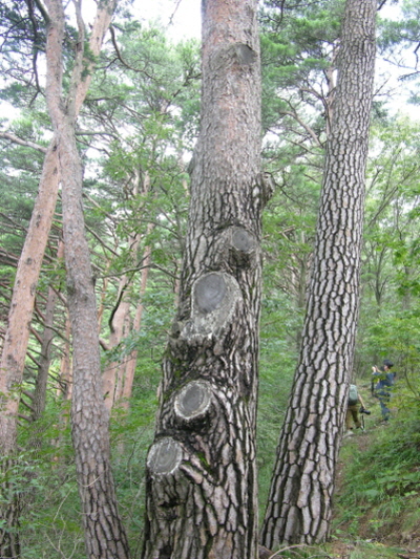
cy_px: 280
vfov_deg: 52.6
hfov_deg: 40.7
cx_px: 210
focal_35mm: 35
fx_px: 566
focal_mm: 8.9
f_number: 2.8
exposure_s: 1/48
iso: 100
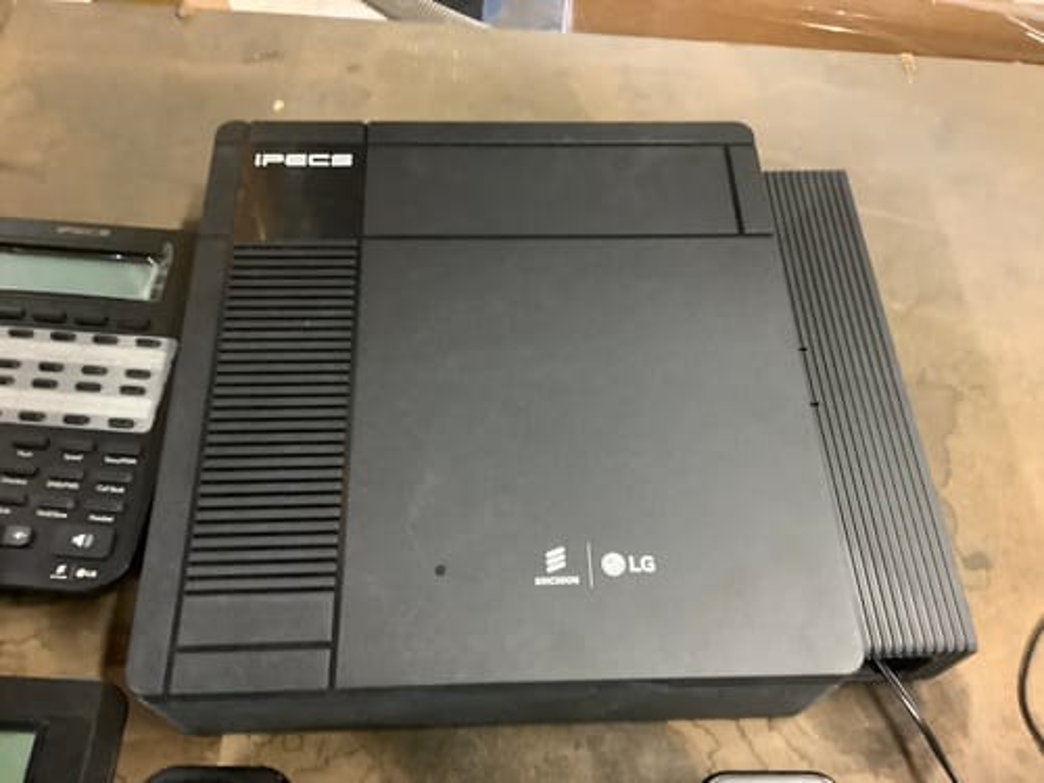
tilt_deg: -59.0
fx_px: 935
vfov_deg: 45.4
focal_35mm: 31
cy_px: 392
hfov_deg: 58.4
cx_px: 522
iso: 800
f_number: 2.4
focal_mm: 3.3
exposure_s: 1/24
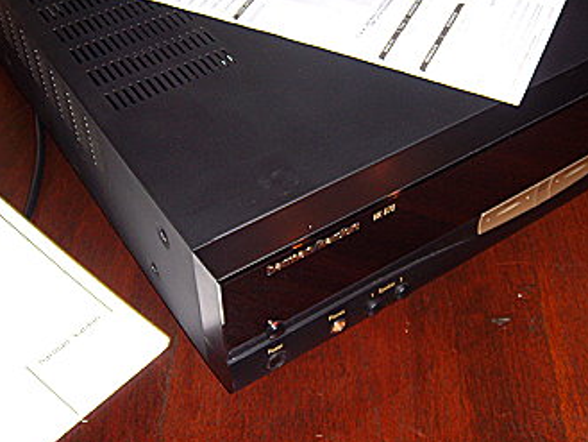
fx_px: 867
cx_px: 335
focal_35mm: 51
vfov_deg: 28.5
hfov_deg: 37.4
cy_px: 174
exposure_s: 1/60.2
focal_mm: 6.4
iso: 64
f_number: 3.5
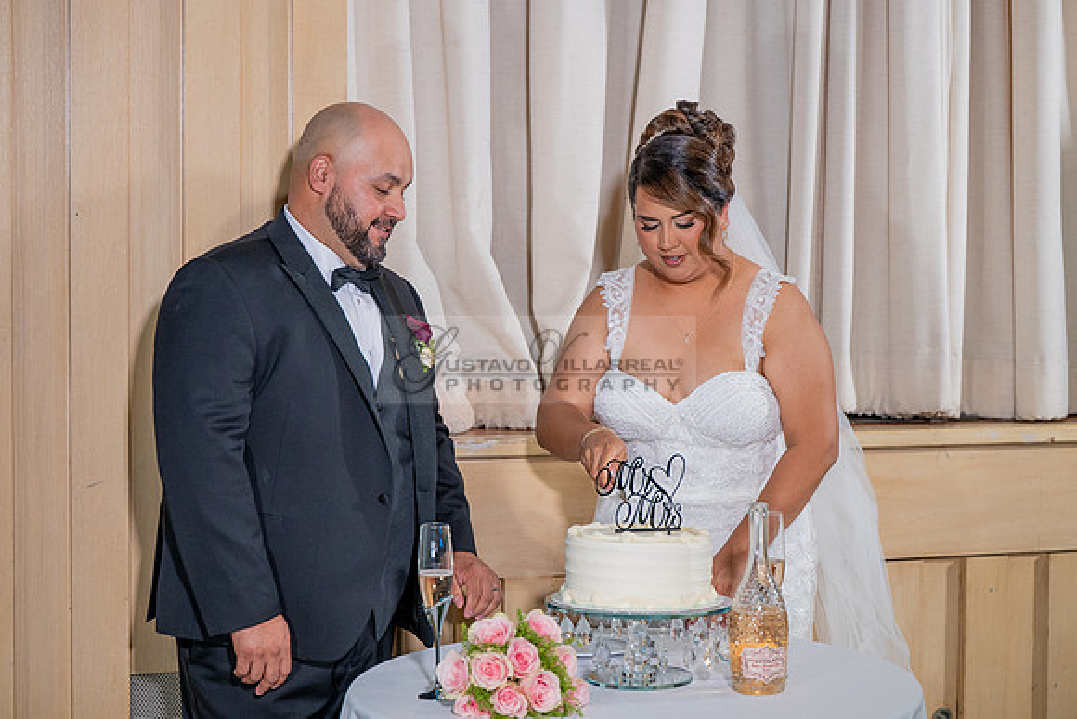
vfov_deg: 19.5
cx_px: 538
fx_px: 2095
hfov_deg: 28.8
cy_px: 360
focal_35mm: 70
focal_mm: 70
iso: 1600
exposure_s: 1/200
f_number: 3.2
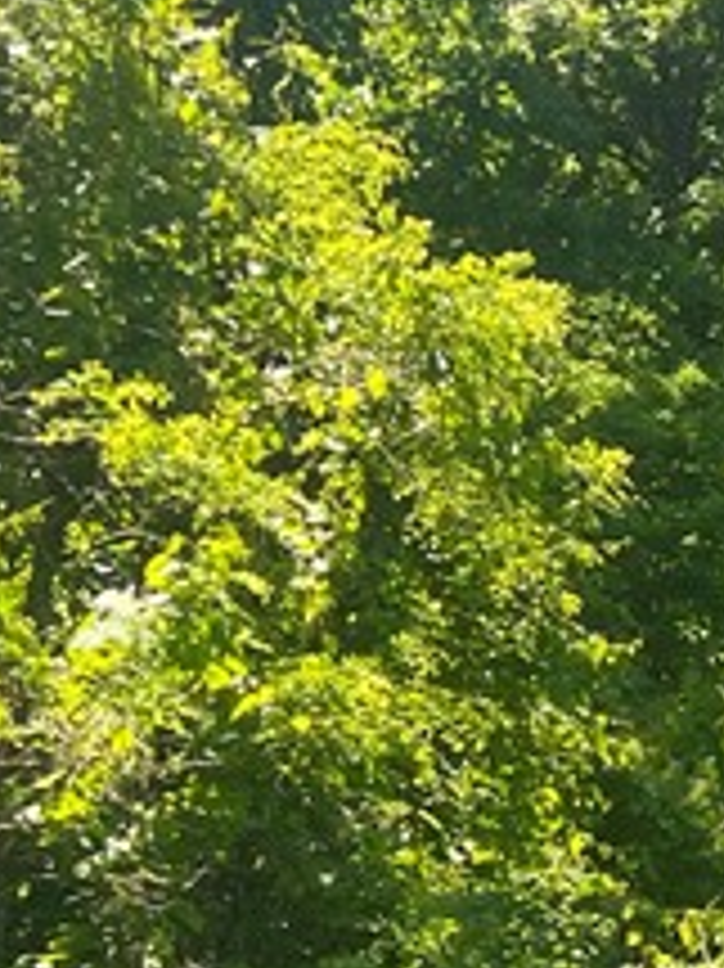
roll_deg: -2.3
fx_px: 3461
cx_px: 1255
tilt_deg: +15.5
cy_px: 792
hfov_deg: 11.2
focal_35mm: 124
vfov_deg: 15.8
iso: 50
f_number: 1.5
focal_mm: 5.7
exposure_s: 1/949
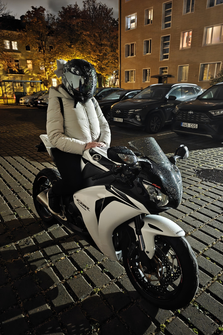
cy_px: 168
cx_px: 119
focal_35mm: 24
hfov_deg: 53.1
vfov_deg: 73.7
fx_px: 223
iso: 8000
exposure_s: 1/6
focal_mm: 6.06
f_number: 1.6
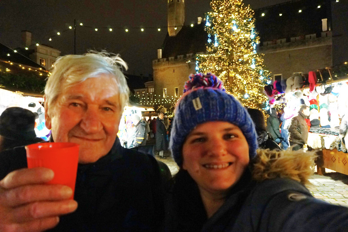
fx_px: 246
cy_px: 116
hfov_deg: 70.4
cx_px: 174
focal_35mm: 26
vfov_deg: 50.4
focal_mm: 17
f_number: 4
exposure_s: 1/60
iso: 2000
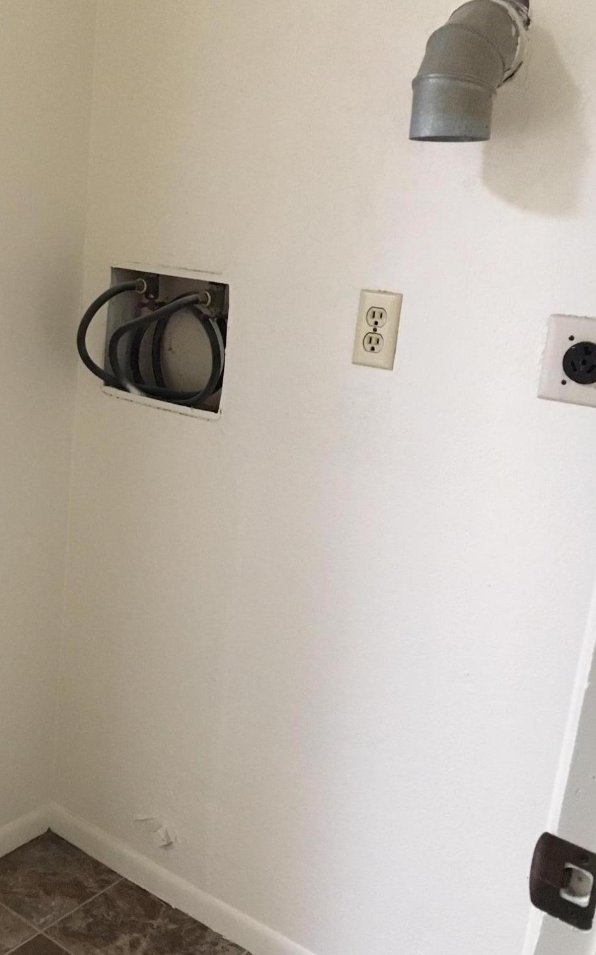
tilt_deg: -15.7
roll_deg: -5.3
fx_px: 1066
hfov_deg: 30.7
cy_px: 493
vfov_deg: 48.2
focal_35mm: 41
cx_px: 148
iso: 200
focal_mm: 4.15
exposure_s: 1/30
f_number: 2.2
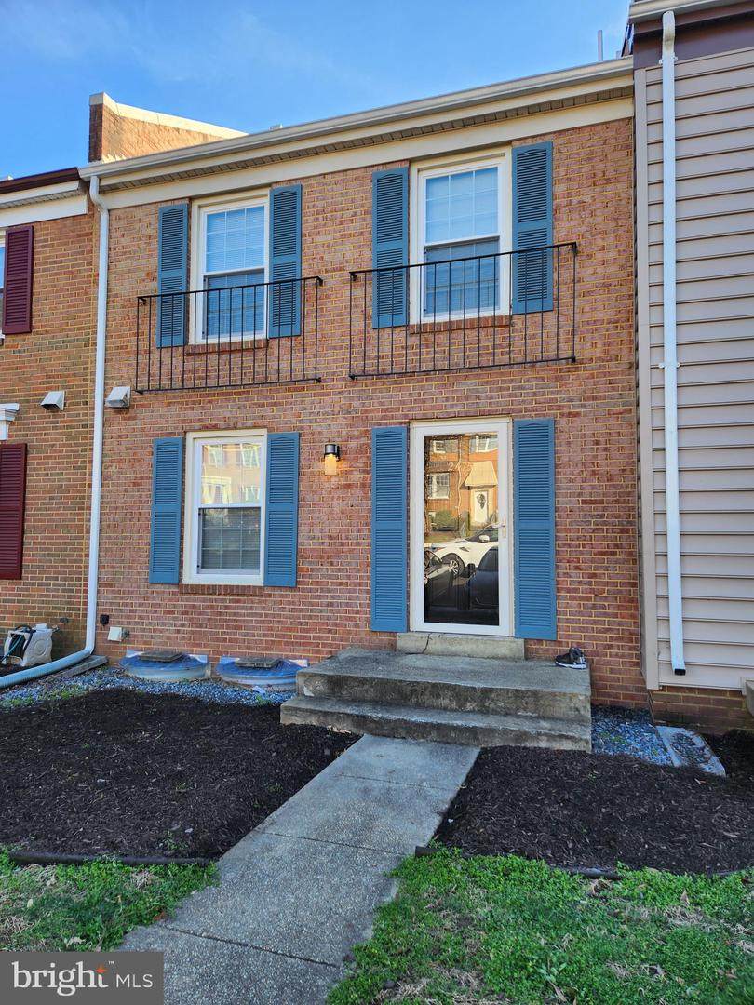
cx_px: 377
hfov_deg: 58.9
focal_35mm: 23
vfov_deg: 73.9
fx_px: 668
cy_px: 502
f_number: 1.8
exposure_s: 1/273
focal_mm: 5.4
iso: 20
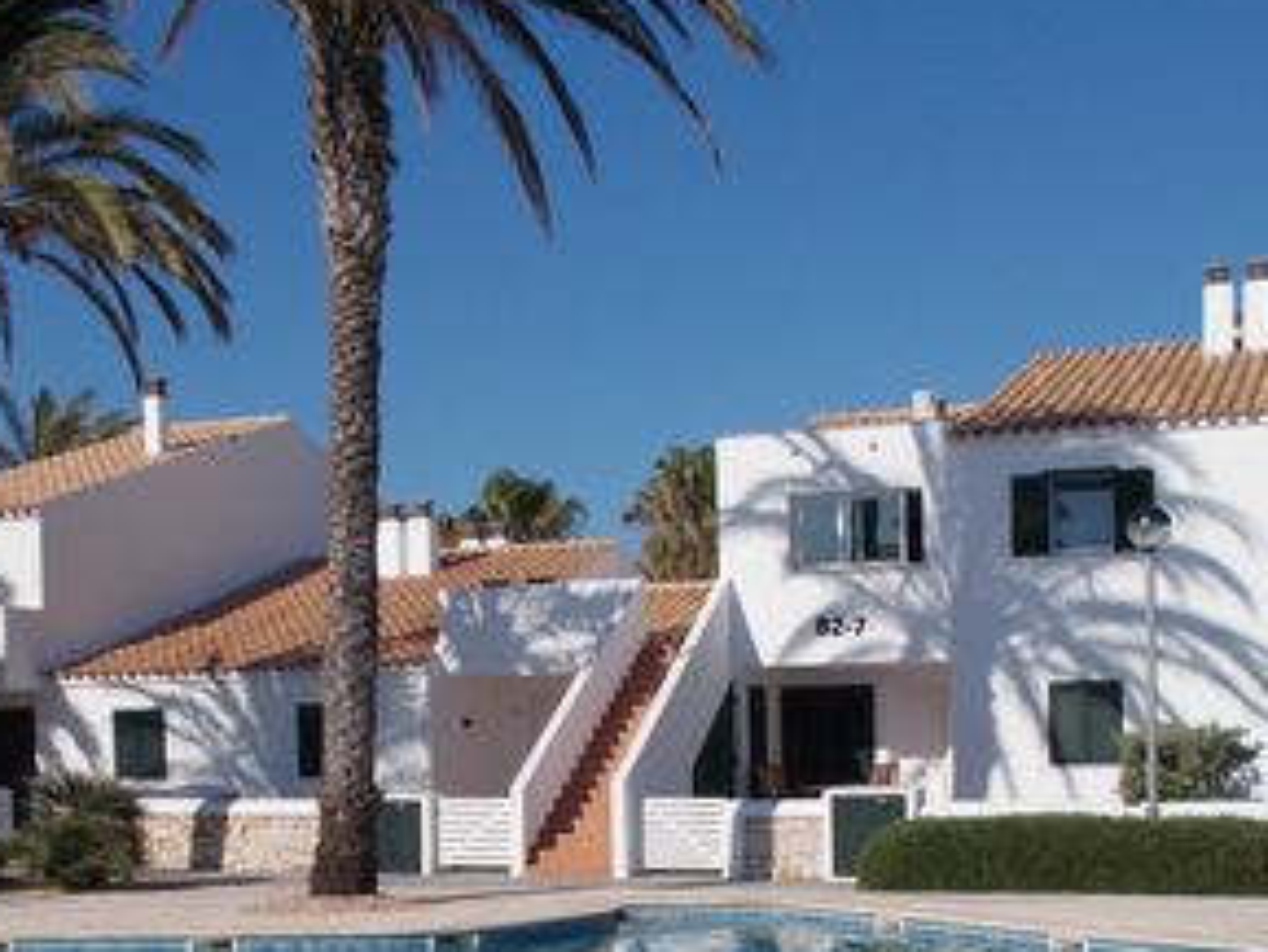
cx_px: 623
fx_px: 1979
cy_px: 820
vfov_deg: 26.3
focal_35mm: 54
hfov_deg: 35.5
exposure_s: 1/320
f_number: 8
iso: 80
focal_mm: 4.6
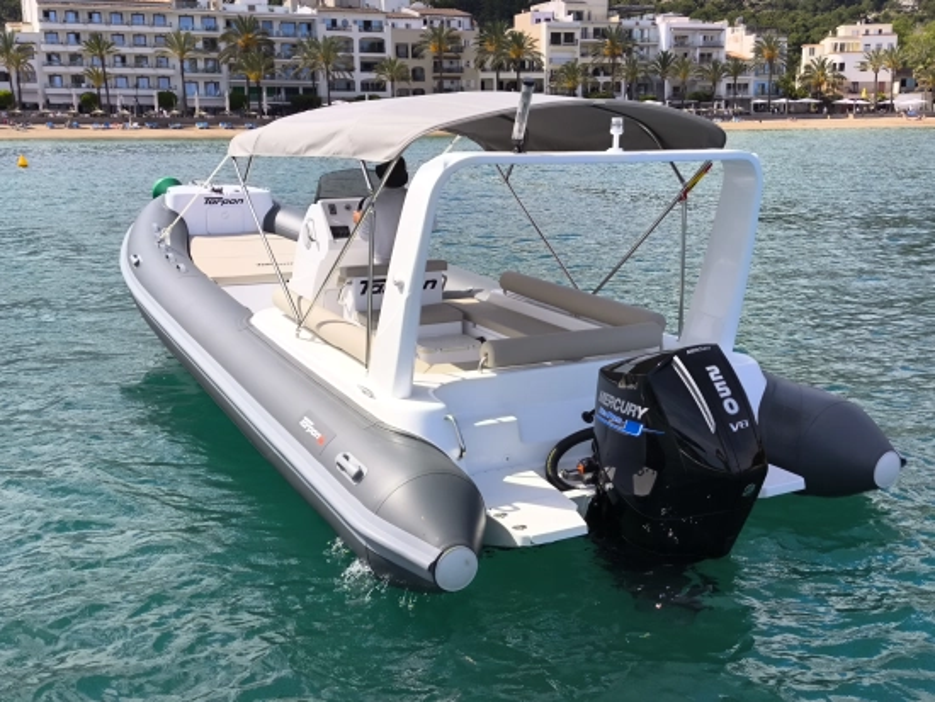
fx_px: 1081
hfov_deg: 46.8
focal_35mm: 40
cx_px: 468
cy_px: 351
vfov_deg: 36.0
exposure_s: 1/1753
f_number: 1.7
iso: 50
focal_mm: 4.71
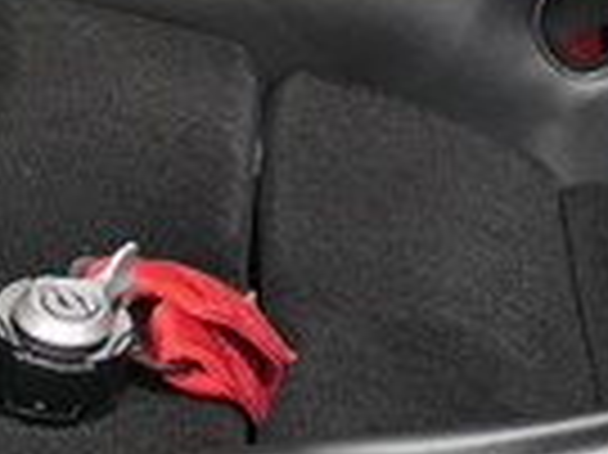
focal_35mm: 131
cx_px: 820
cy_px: -499
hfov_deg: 14.4
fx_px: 2299
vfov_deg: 10.3
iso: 1600
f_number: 1.7
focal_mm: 6.3
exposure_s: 1/120
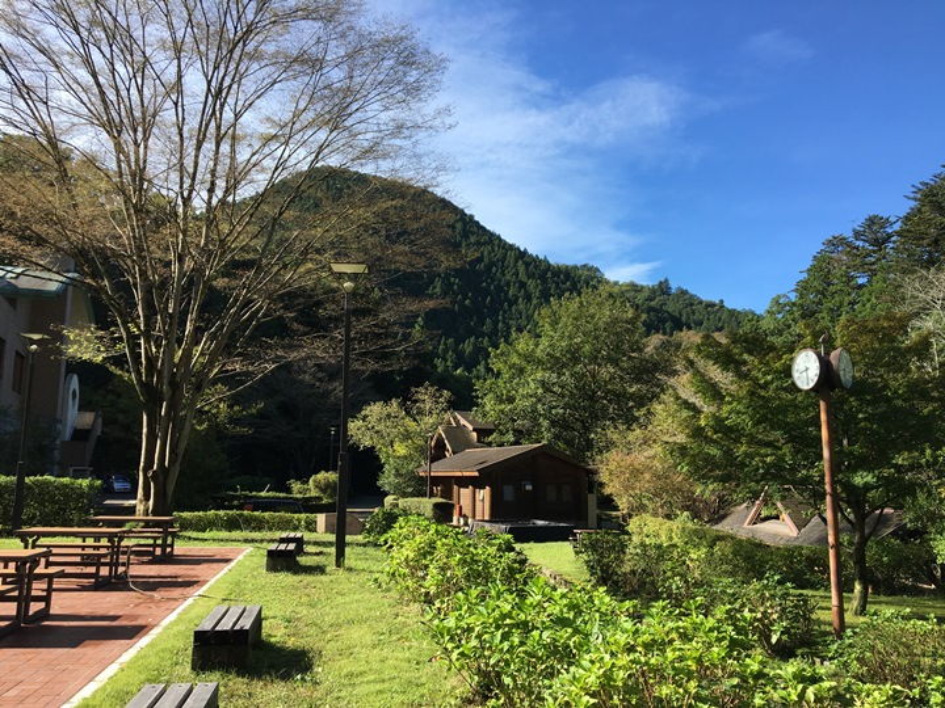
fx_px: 792
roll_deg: -0.7
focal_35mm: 29
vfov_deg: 48.2
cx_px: 472
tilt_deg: +8.4
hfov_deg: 61.7
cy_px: 354
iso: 25
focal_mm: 4.15
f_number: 2.2
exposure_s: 1/712
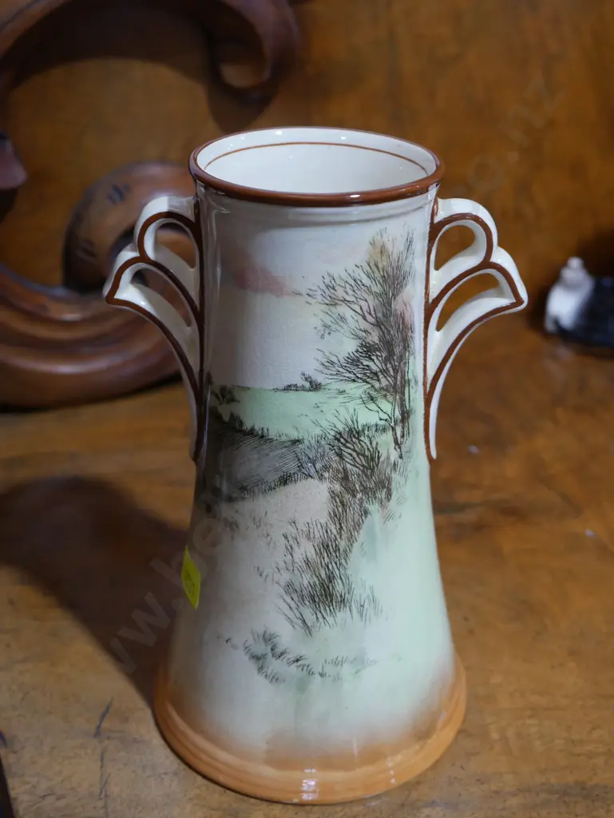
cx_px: 307
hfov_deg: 31.5
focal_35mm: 46
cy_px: 409
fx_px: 1087
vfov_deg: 41.2
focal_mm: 23
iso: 640
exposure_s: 1/60
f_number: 5.1
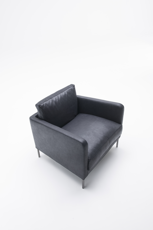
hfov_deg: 41.1
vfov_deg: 58.7
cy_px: 115
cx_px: 76
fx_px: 204
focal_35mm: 32
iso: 100
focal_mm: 32
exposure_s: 1/2
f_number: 13
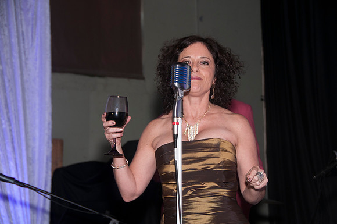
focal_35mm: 90
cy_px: 112
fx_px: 841
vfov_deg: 15.1
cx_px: 168
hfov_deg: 22.7
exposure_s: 1/30
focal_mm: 60
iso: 400
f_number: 5.6
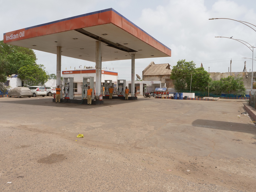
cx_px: 128
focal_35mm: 24
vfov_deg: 56.8
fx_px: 177
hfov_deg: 71.6
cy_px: 96
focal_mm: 12
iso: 200
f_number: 13
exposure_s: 1/160
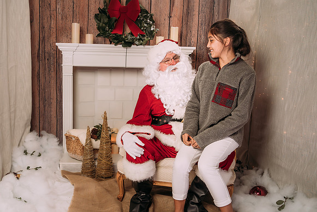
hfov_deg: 45.8
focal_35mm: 42
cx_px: 130
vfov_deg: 31.6
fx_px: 374
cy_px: 119
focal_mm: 35
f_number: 5.6
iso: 100
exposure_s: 1/100
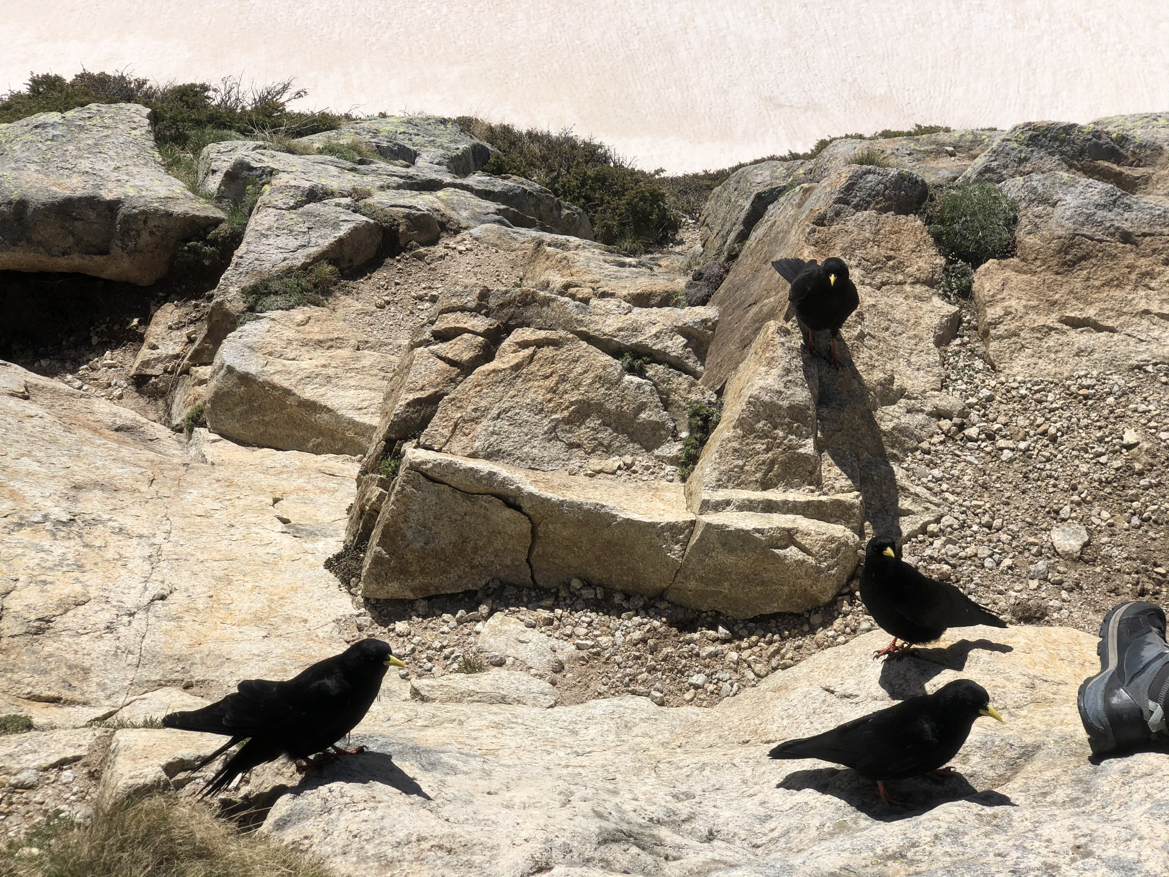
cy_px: 438
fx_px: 1756
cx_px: 584
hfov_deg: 36.8
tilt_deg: -38.8
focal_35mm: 52
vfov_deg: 28.0
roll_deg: +1.9
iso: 16
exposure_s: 1/2288
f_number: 2.4
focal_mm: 6
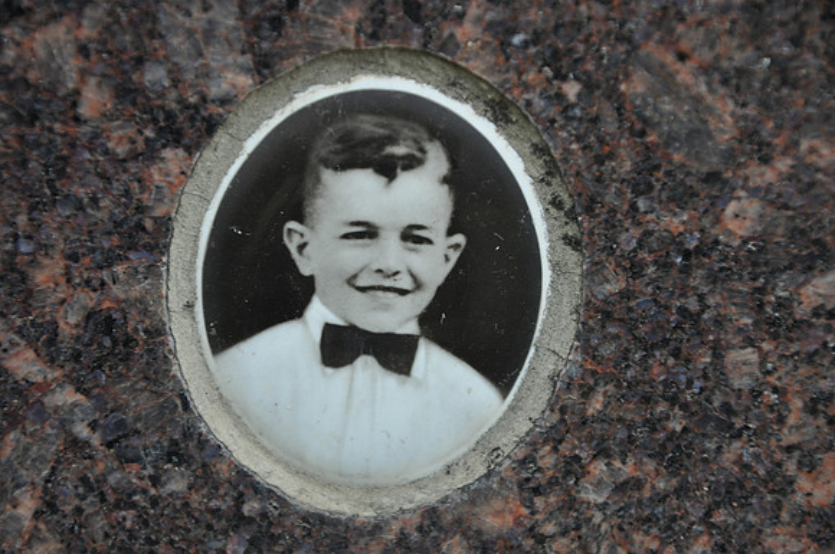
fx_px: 3127
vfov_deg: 10.1
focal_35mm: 135
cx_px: 418
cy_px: 277
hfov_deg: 15.2
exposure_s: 1/200
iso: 800
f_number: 5.6
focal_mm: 90
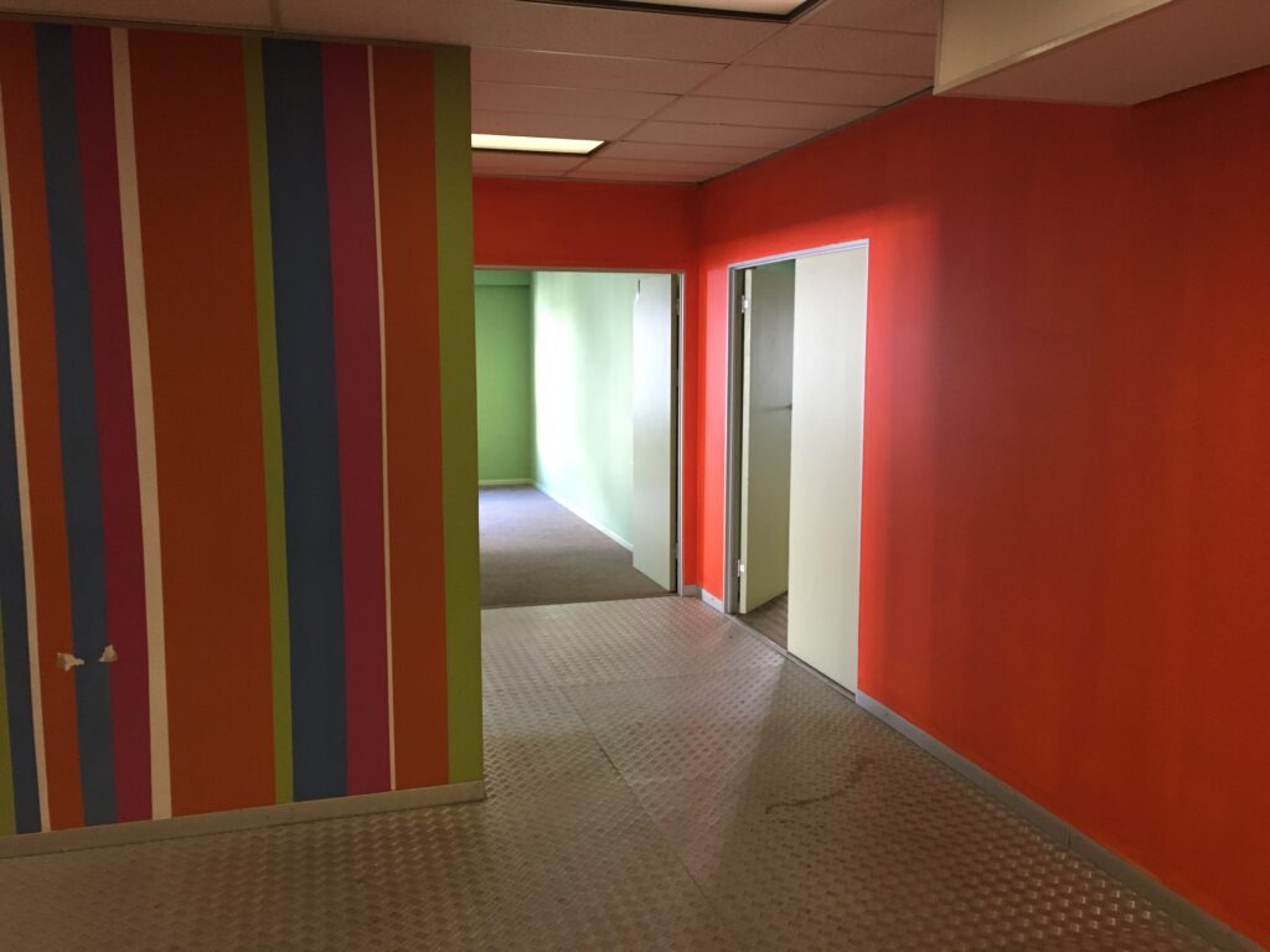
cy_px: 476
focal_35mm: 29
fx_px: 1064
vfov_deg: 48.2
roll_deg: +0.8
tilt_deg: -5.1
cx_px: 635
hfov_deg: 61.7
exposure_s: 1/20
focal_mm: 4.15
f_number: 2.2
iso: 200
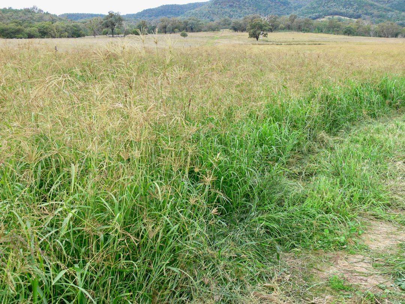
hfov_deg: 43.9
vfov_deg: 33.6
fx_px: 503
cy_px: 152
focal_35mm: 43
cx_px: 202
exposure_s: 1/100
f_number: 4
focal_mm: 9.2
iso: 80
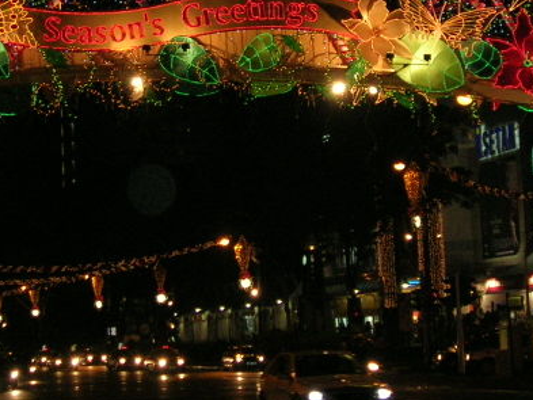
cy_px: 119
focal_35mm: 116
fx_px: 1787
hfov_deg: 17.0
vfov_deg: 12.8
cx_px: 278
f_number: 3.4
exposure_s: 1/60.1
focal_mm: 8.6
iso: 200
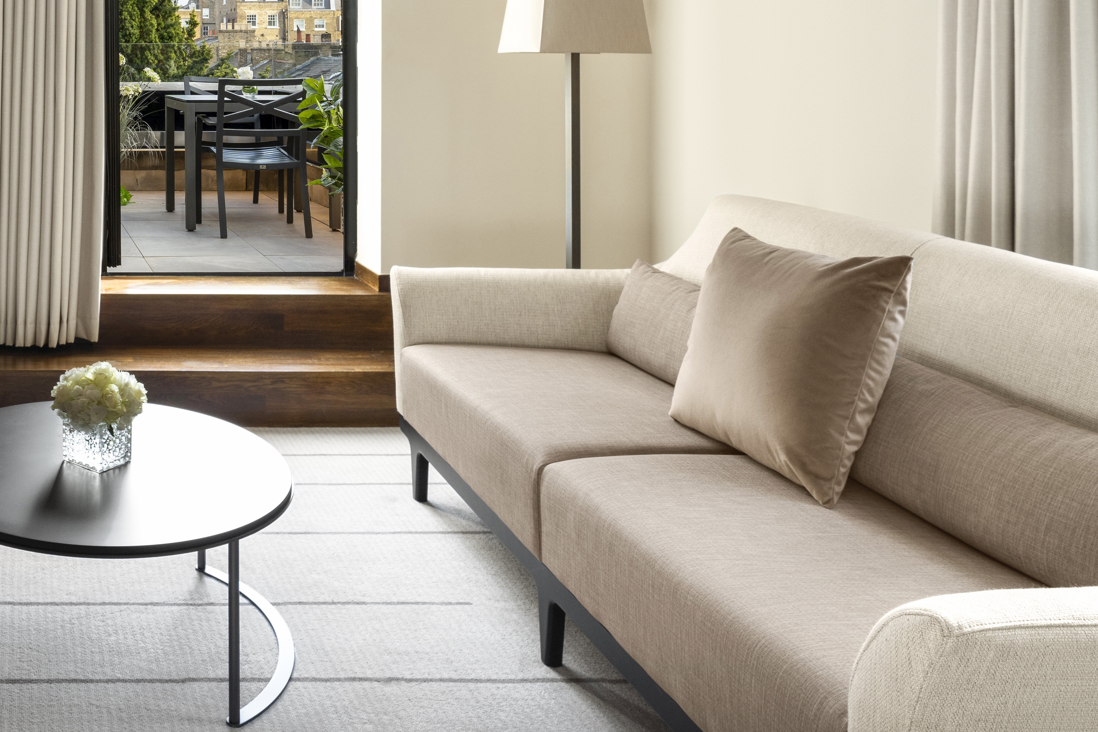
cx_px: -62
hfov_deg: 43.6
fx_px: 1085
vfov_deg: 34.6
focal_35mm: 36
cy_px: 36
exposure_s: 1/2.5
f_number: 7.1
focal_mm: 15.7
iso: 320
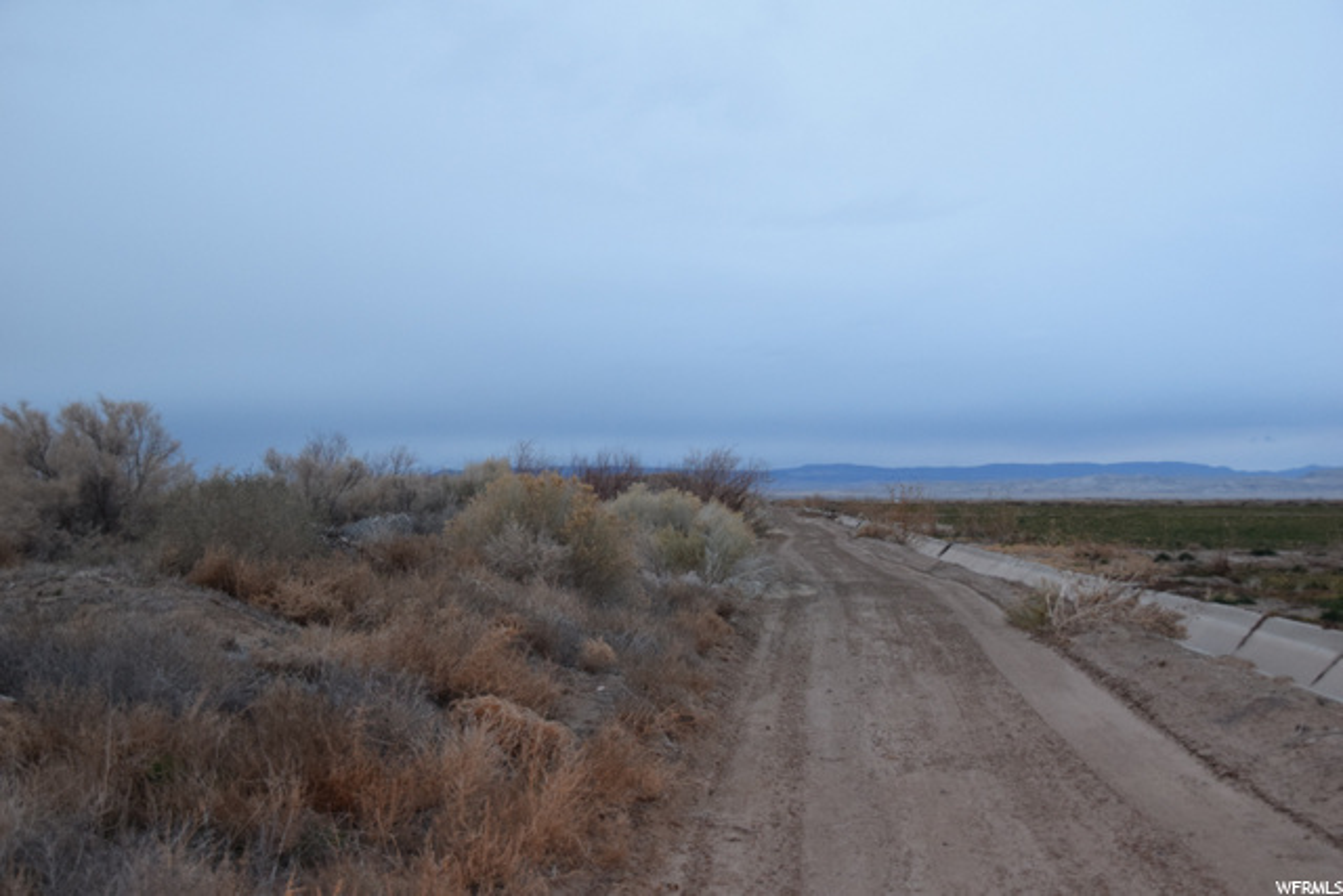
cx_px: 672
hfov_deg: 38.9
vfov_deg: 26.5
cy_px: 448
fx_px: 1903
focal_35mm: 51
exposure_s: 1/60
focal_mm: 34
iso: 1250
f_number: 4.5
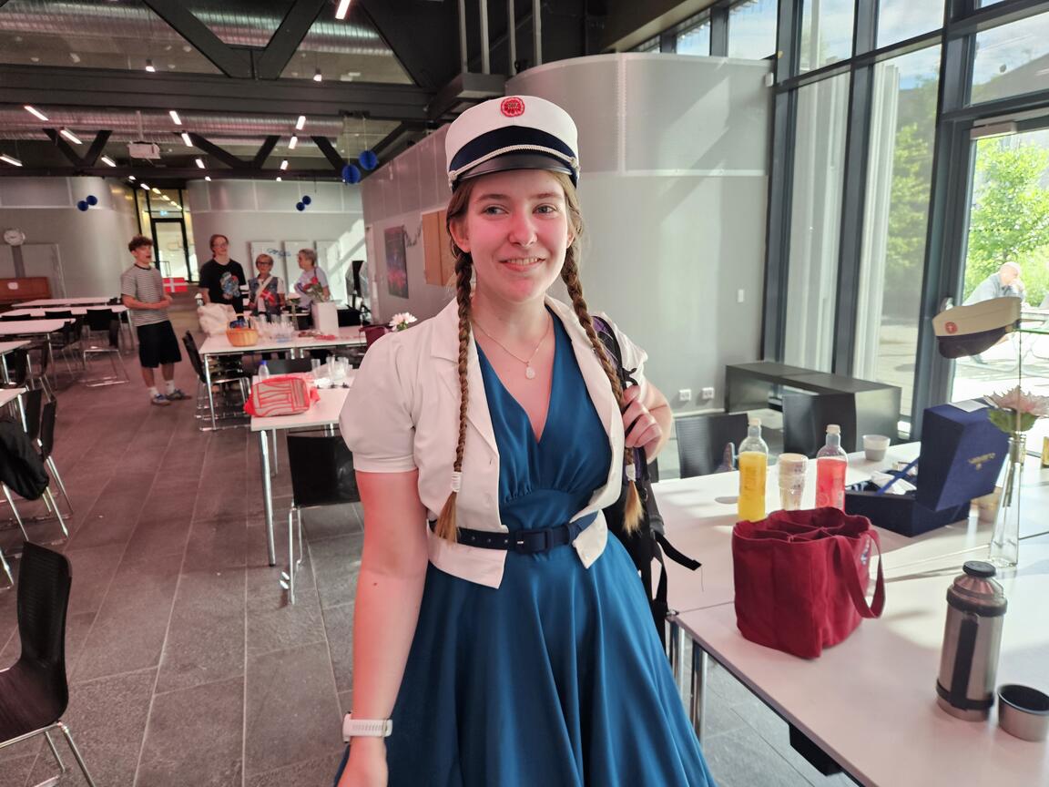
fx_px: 697
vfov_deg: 58.9
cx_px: 524
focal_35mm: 23
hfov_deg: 73.9
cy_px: 394
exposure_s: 1/100
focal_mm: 5.4
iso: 250
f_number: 1.8
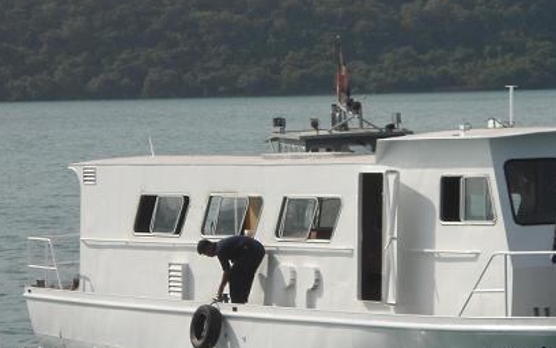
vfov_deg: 6.7
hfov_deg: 10.7
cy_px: 224
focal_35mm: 196
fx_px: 2971
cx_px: 385
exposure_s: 1/640
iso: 80
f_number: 5.9
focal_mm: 18.8
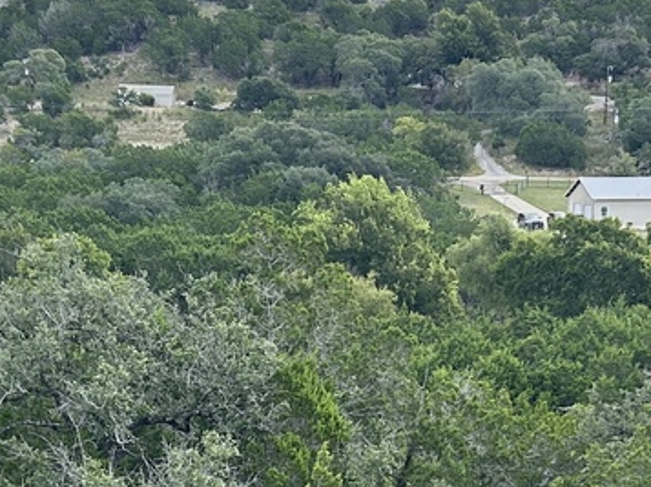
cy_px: 496
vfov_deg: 13.8
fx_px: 1973
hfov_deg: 18.7
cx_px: 299
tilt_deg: -10.6
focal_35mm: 105
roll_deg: -0.3
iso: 50
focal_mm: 5.7
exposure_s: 1/1048
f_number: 1.5
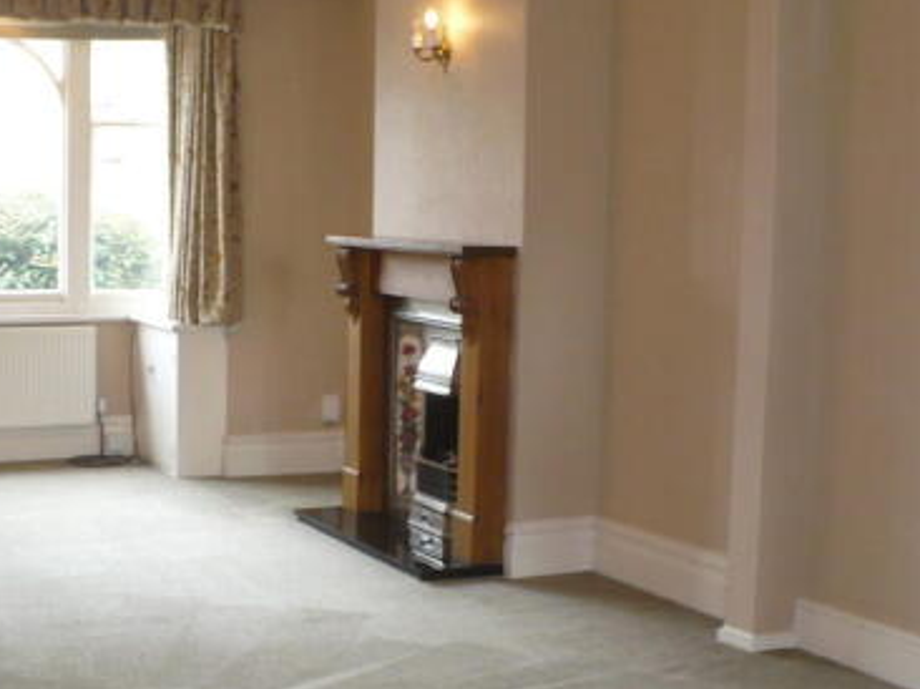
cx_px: 411
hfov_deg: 32.7
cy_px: 381
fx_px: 1567
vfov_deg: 24.8
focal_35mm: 59
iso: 200
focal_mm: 6.1
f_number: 2.8
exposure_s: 1/40
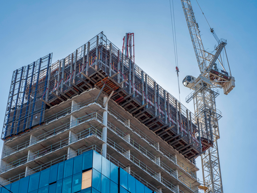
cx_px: 128
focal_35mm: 87
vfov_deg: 17.0
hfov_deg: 22.5
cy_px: 96
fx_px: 646
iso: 100
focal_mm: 40
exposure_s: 1/125
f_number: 9
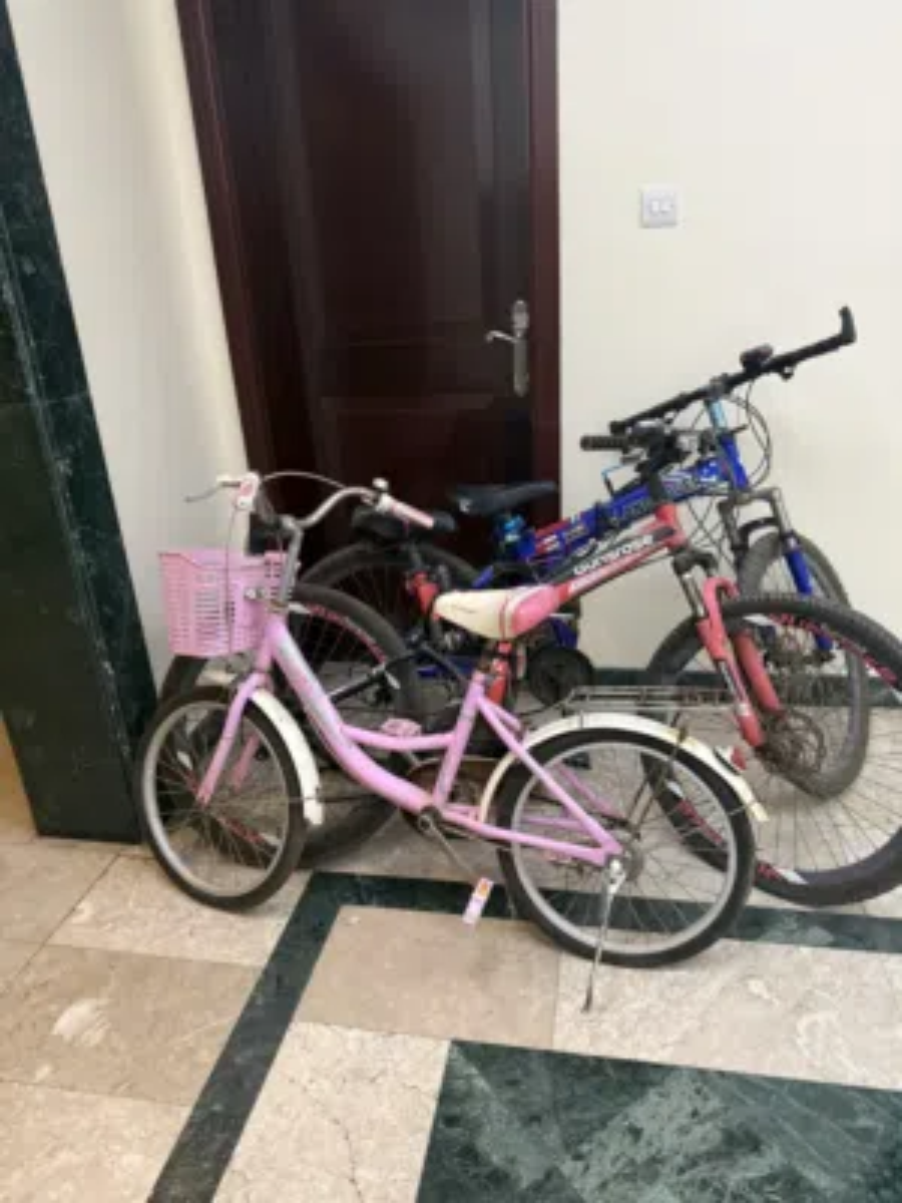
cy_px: 602
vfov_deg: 71.6
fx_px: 834
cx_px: 451
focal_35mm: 24
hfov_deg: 56.8
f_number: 1.78
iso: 640
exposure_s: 1/33
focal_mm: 6.76
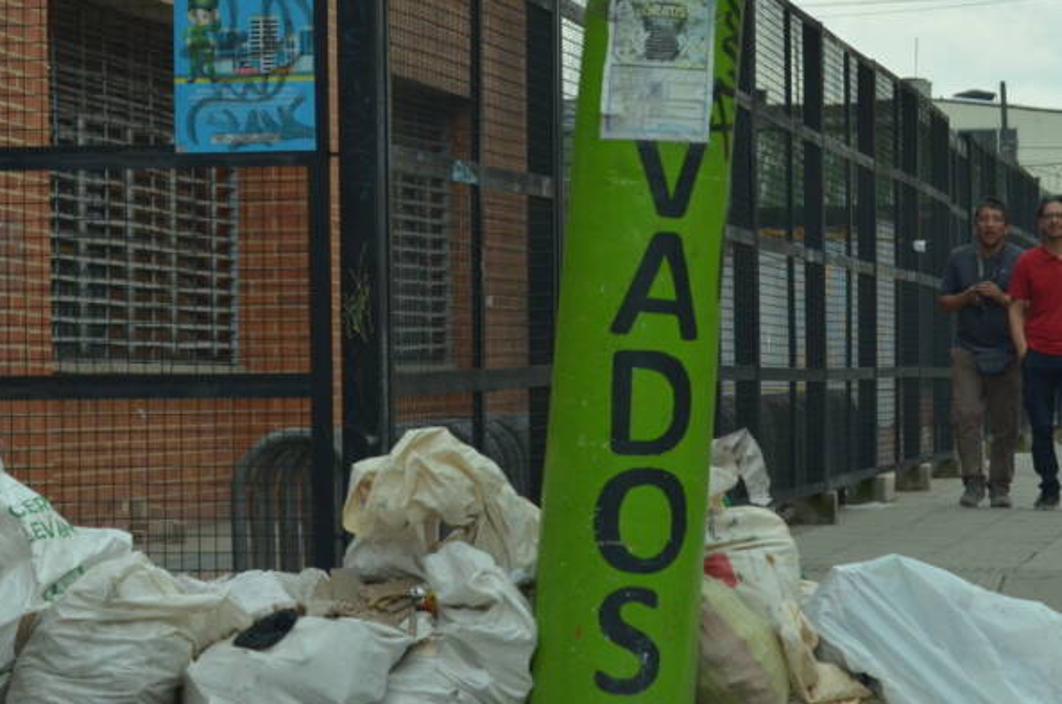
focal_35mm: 167
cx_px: 575
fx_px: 4918
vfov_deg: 8.2
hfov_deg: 12.3
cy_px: 506
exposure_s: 1/2500
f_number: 5.6
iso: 640
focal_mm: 55
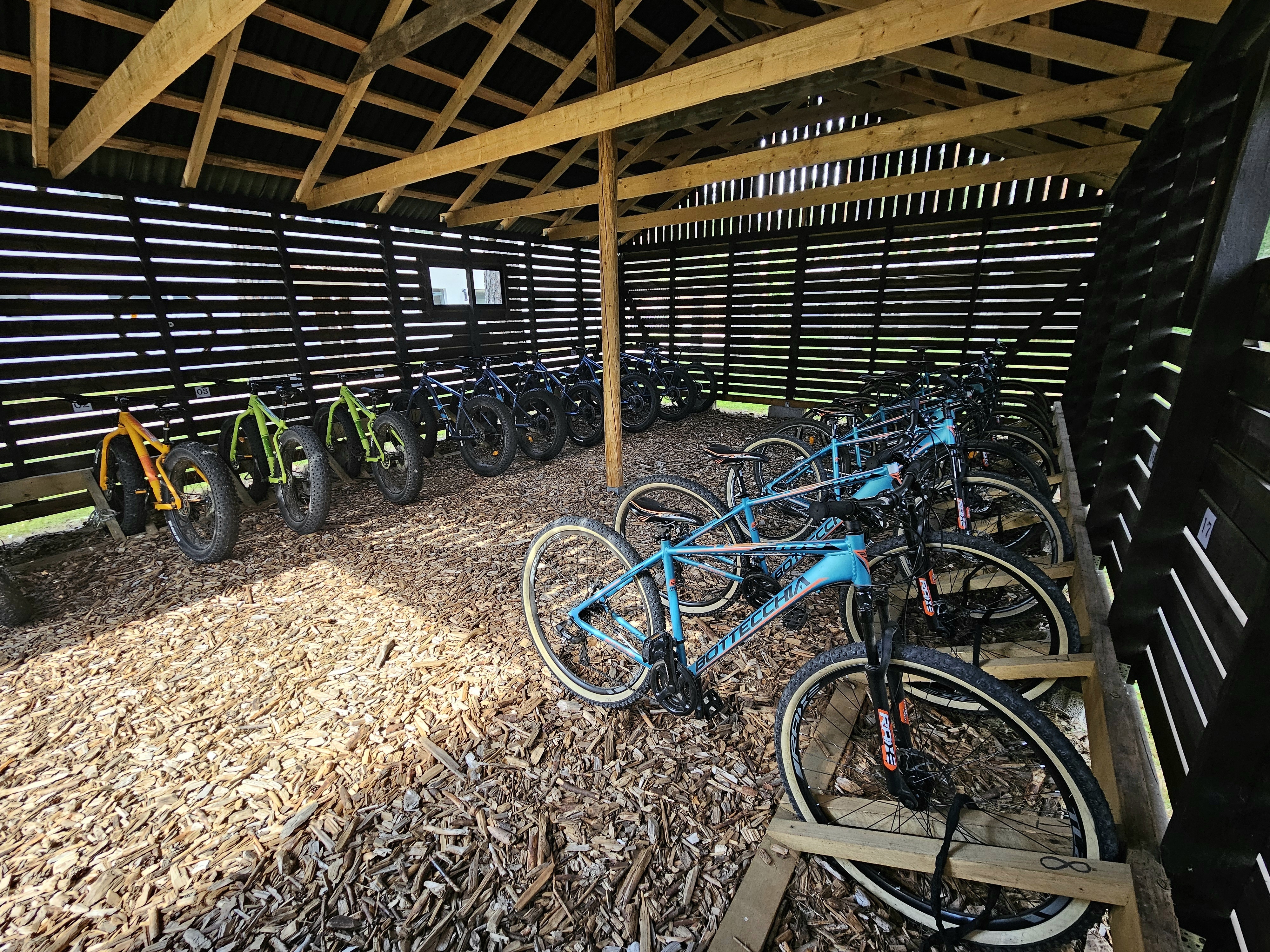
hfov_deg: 106.2
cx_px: 635
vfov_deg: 89.9
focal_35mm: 13
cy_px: 476
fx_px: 477
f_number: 2.2
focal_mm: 2.2
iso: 100
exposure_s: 1/50
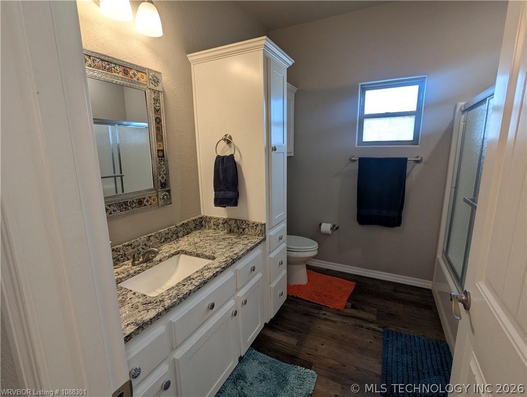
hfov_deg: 94.4
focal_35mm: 16
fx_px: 244
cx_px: 264
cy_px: 198
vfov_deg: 78.2
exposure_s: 1/120
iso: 93
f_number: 2.2
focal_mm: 2.35
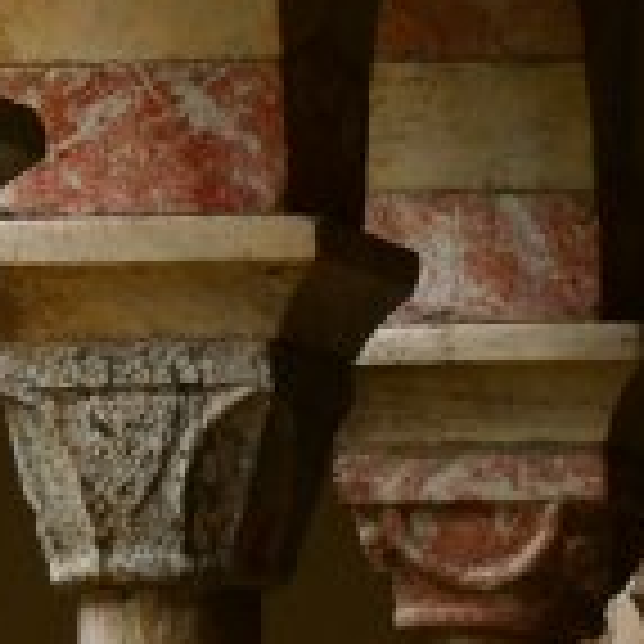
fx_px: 10314
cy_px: 594
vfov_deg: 3.6
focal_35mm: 490
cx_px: -9
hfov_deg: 3.6
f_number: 3.9
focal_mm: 49.07
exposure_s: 1/320
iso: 125
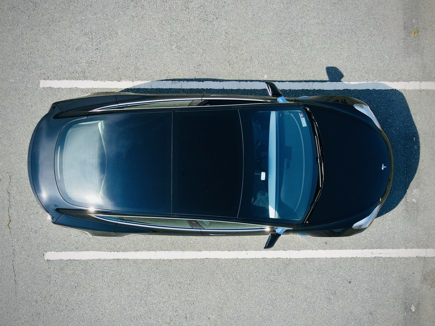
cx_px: 218
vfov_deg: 56.8
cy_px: 163
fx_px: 302
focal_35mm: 24
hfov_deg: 71.6
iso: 100
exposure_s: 1/640
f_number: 2.8
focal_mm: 4.5
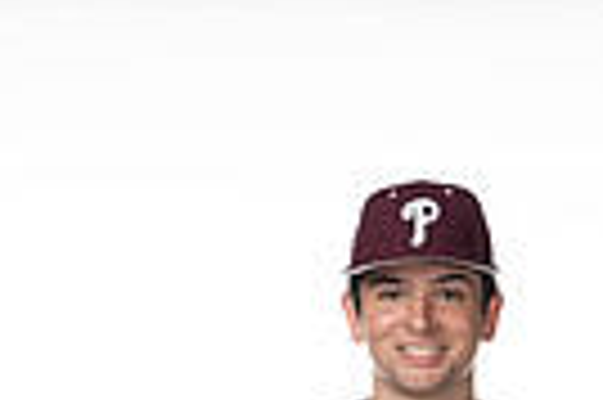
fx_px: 2760
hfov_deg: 12.5
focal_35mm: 165
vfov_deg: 7.7
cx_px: 338
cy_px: 962
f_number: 6.3
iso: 400
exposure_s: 1/250
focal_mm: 49
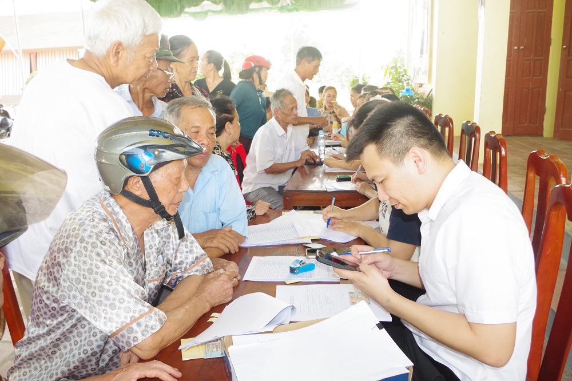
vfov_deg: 43.6
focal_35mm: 30
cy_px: 190
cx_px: 286
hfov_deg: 61.9
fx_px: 476
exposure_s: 1/125
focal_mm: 20
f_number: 5.6
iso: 1600
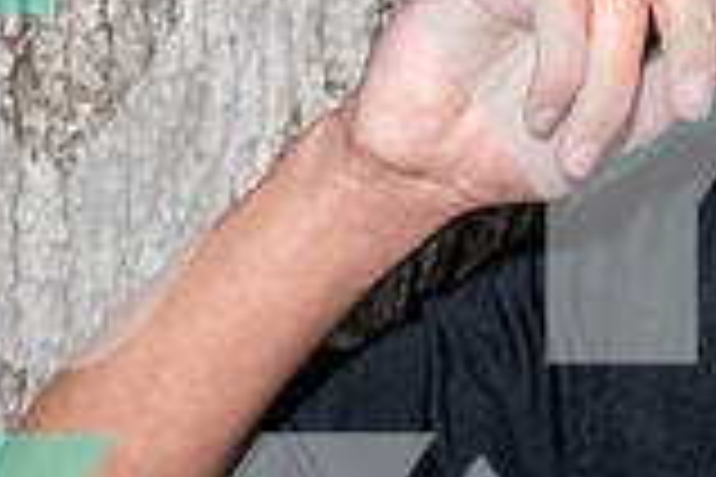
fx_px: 3838
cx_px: 811
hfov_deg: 10.5
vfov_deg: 7.1
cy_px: 128
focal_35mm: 193
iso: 100
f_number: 6.3
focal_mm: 53
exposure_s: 1/125
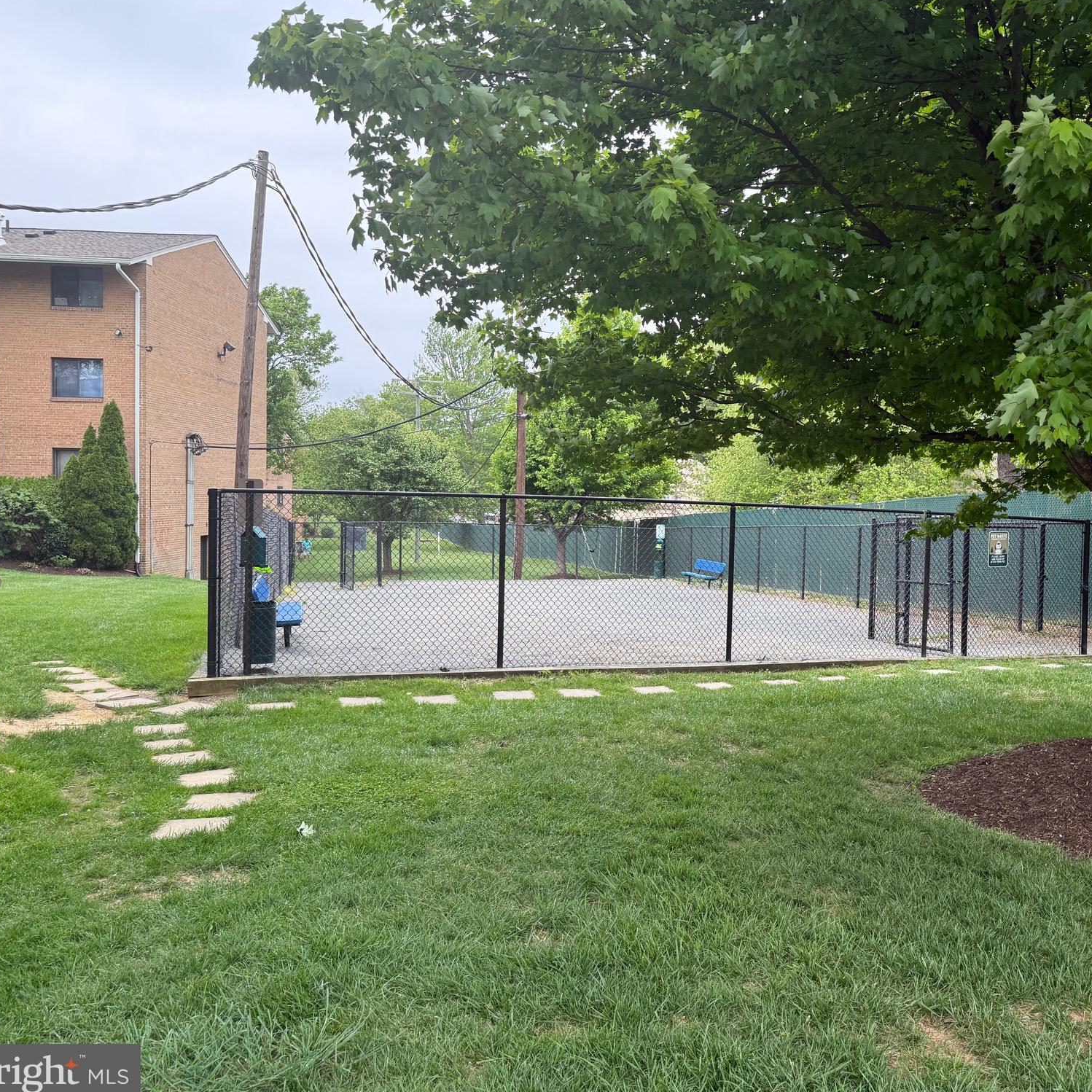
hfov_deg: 54.8
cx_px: 705
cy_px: 544
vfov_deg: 55.6
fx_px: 1035
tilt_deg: -2.0
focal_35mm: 29
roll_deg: -1.1
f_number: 1.78
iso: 100
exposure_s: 1/1192
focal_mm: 6.76
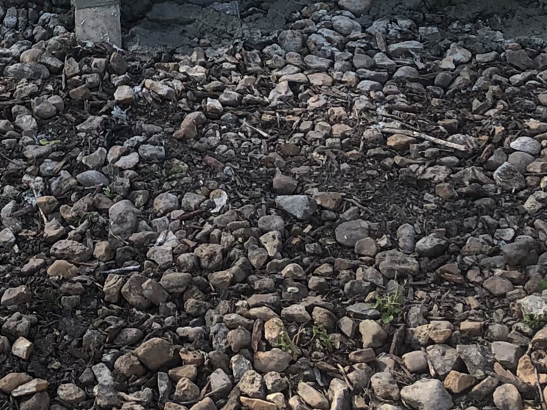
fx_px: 1659
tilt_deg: -15.0
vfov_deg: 13.4
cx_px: 86
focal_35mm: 105
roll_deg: +0.3
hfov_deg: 18.5
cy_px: -176
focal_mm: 4
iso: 20
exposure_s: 1/328
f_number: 1.8
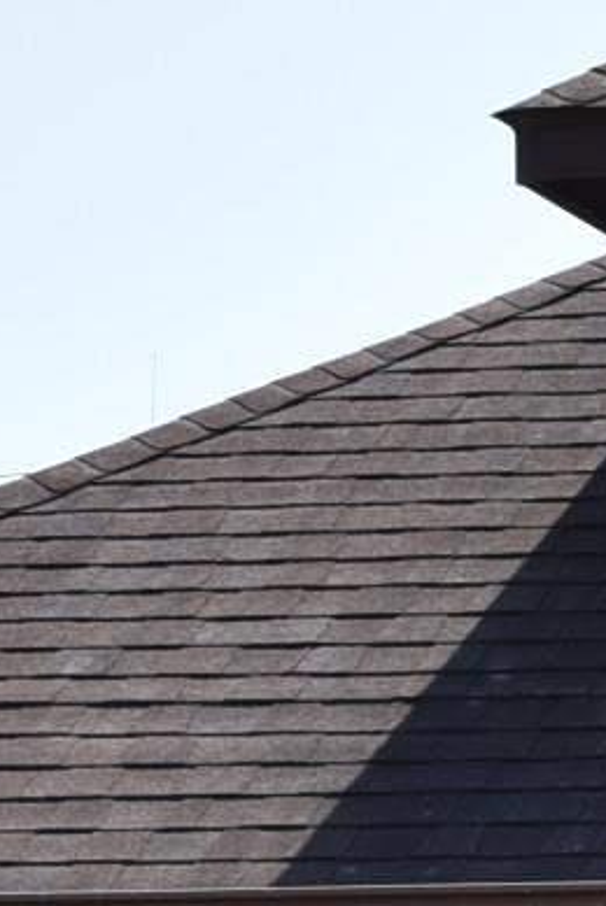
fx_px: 8141
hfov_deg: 4.1
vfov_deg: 6.3
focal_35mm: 323
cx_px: 1697
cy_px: 1598
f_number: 9
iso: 100
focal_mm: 28
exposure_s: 1/200
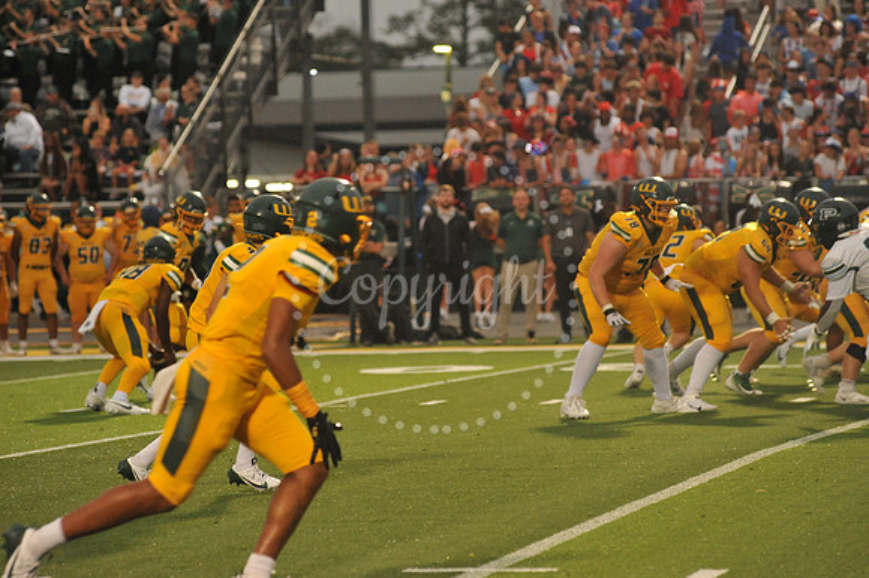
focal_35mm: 200
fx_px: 4825
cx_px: 434
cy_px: 289
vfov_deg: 6.9
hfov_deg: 10.3
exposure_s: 1/320
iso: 4000
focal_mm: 200
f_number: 5
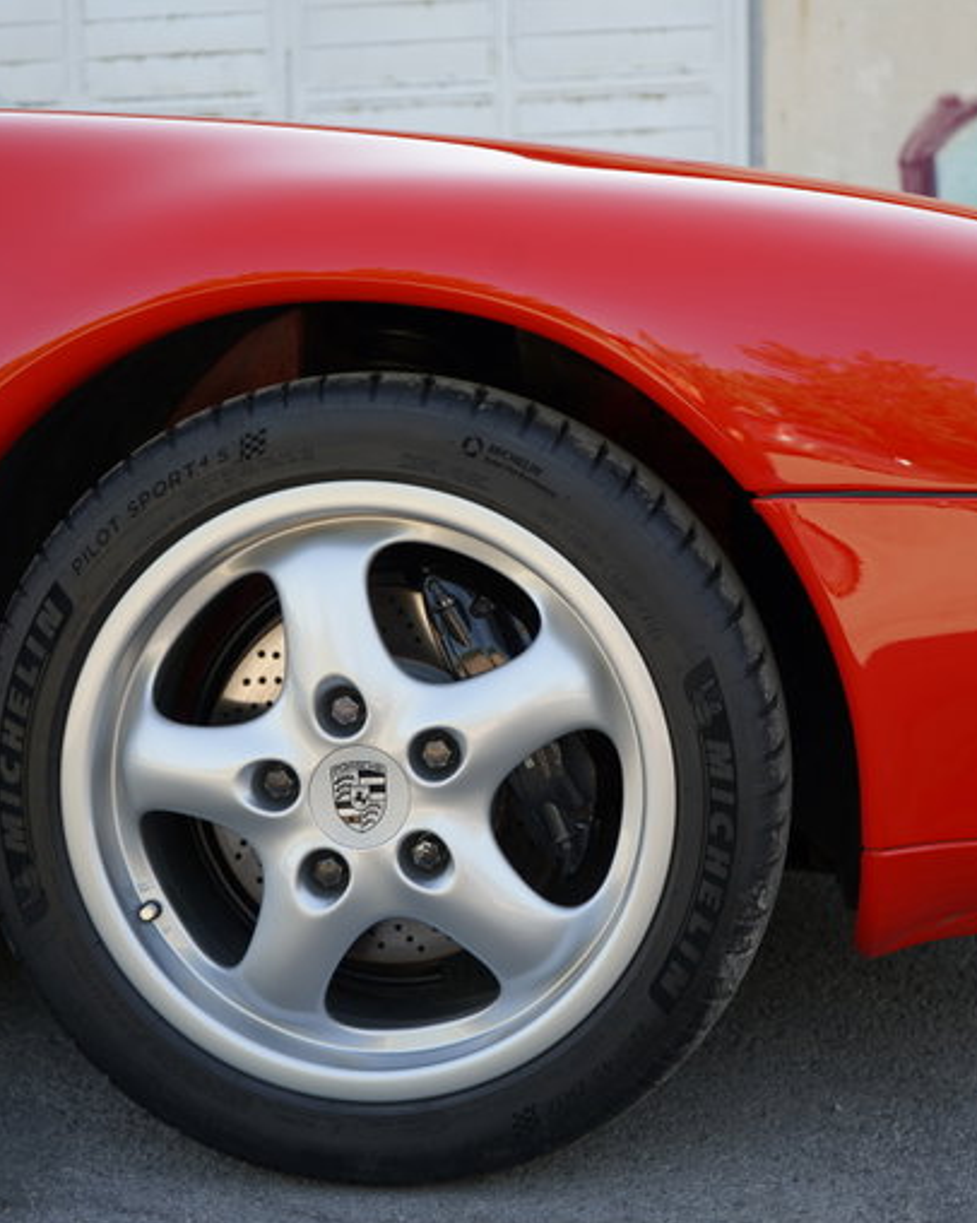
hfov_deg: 33.9
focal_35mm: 44
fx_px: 1591
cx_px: 628
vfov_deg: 42.0
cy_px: 614
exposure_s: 1/160
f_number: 4
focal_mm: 31
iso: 125
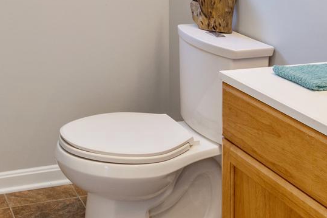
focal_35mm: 57
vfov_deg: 21.0
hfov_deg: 33.6
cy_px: -85
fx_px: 518
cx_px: 47
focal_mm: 10
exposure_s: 1/6
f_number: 6.3
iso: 100
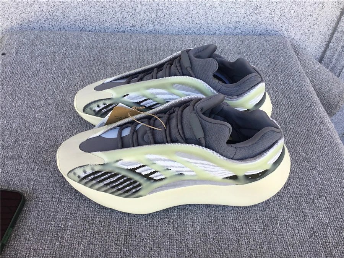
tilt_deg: -47.8
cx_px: 172
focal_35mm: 31
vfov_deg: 45.4
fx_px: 308
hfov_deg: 58.4
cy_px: 129
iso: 25
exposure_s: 1/100
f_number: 2.4
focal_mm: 3.3
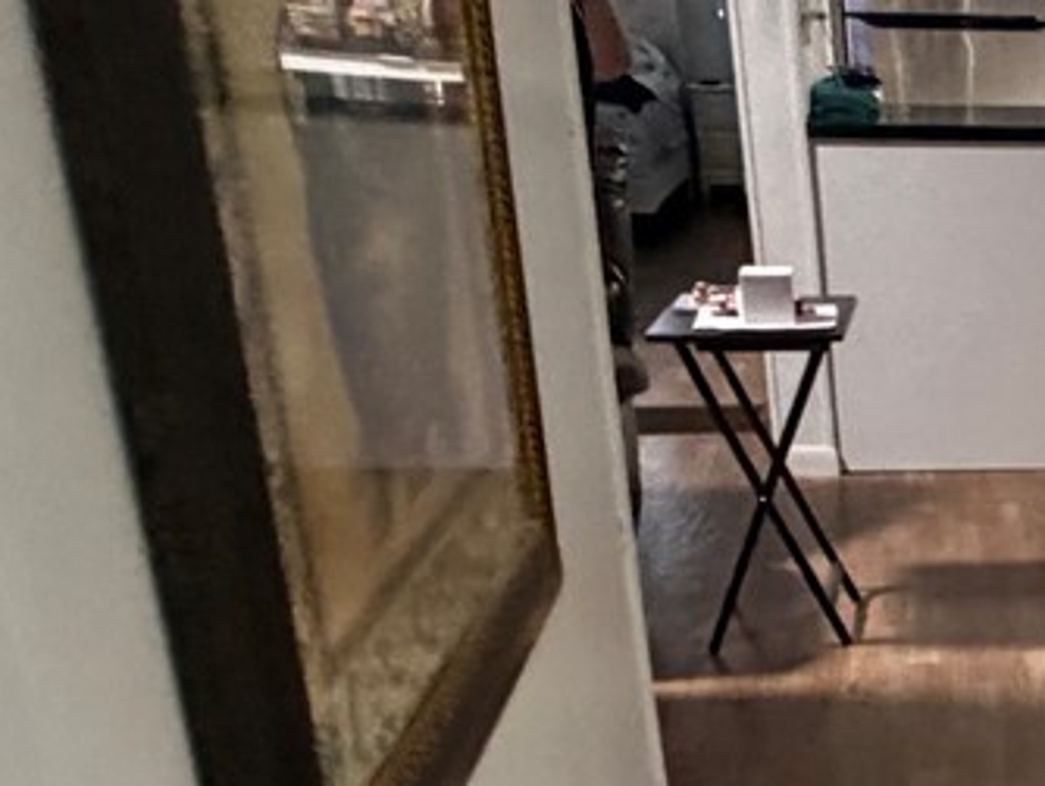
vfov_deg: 20.8
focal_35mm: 67
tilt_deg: -27.2
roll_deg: -1.0
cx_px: 1436
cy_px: 877
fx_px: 2024
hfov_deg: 24.4
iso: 400
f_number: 2.2
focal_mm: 2.22
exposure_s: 1/60
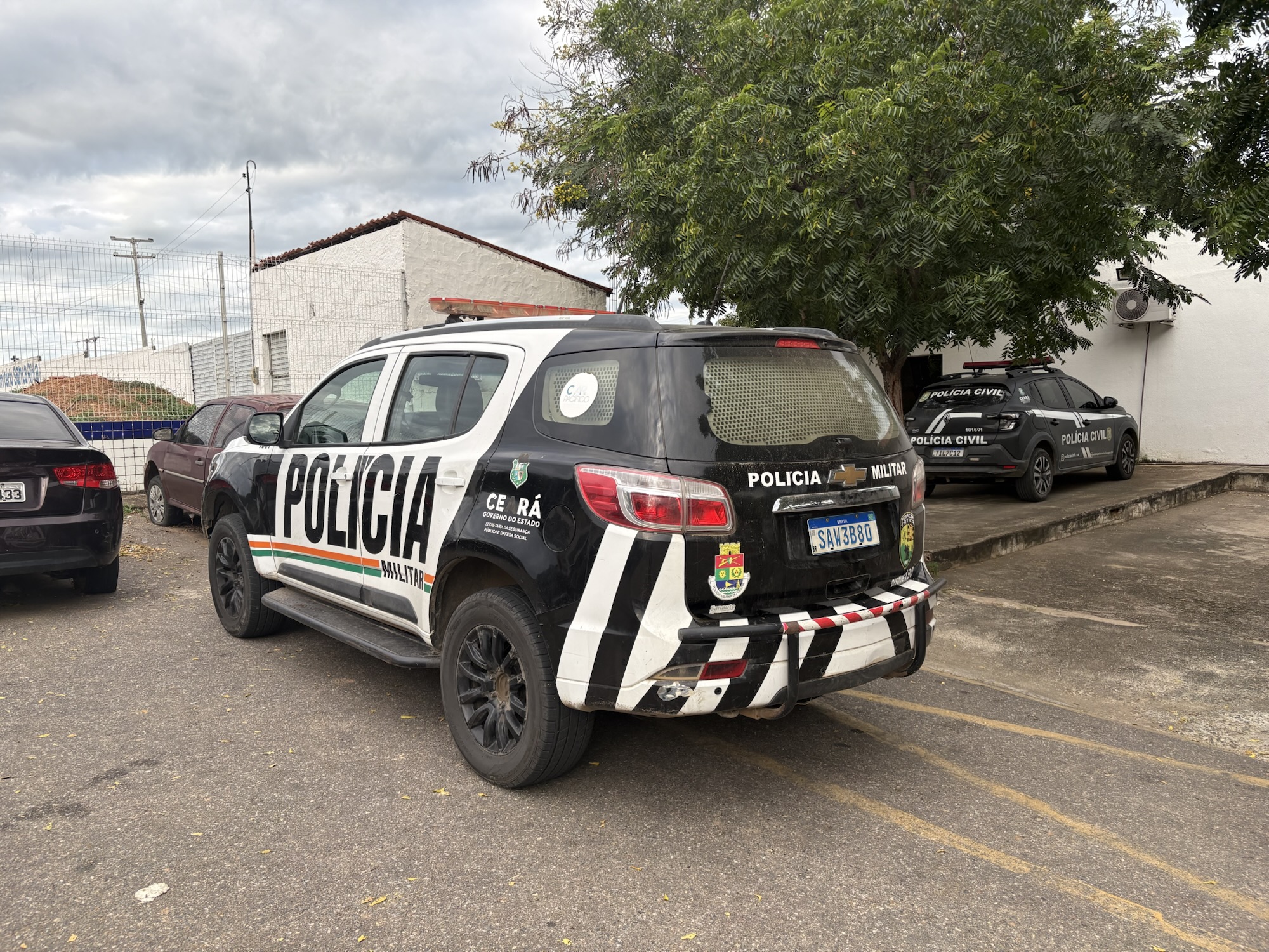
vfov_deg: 53.1
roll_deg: +2.1
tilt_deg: -4.6
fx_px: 953
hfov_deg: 67.3
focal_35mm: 26
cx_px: 634
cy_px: 476
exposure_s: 1/333
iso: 50
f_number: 1.6
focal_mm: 5.96
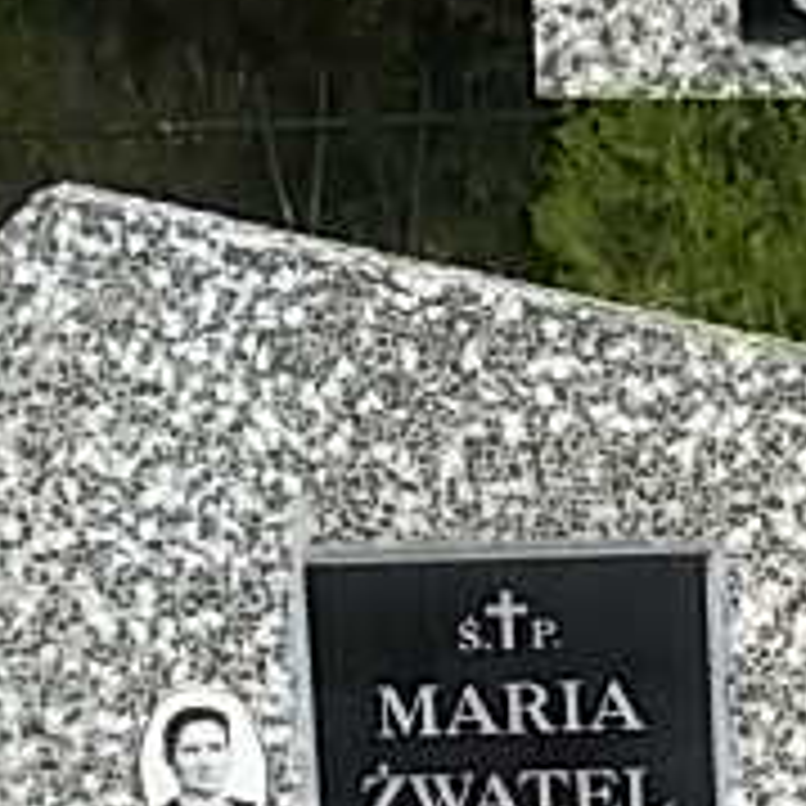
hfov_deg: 14.1
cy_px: 396
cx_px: 959
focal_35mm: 120
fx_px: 3161
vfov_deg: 14.5
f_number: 3.1
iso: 80
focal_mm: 5.3
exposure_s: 1/320
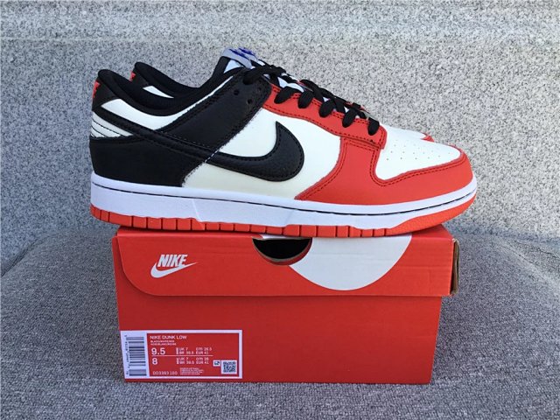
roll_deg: -0.5
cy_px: 210
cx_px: 280
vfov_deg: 45.4
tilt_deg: -18.4
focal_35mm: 31
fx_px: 502
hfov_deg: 58.4
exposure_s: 1/283
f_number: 2.4
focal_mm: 3.3
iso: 25
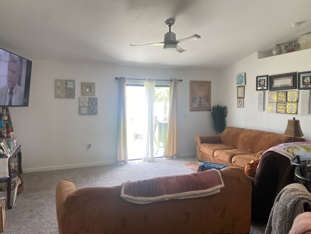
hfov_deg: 65.3
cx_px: 154
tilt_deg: -4.5
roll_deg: -0.2
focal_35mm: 27
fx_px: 243
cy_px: 115
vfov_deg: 51.4
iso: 80
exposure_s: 1/120
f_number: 1.8
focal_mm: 4.25
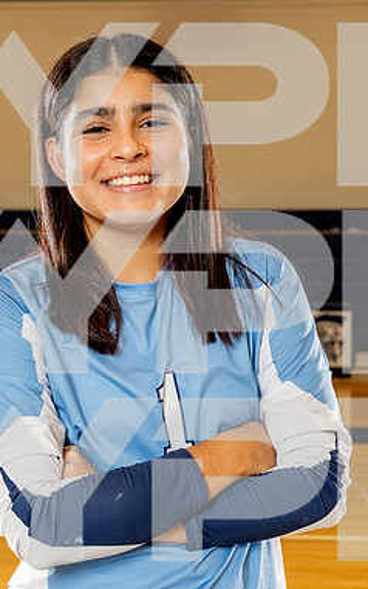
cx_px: 115
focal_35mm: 79
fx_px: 1268
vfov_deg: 26.2
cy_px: 290
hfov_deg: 16.5
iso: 1000
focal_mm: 48
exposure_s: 1/250
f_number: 7.1
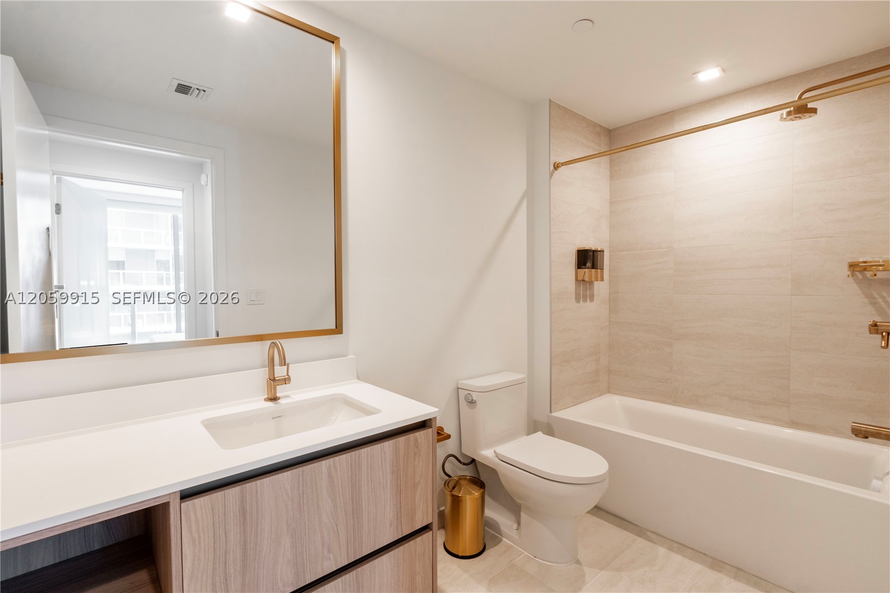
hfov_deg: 95.0
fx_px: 408
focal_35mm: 16
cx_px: 445
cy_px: 296
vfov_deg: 72.0
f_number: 8
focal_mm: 11
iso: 400
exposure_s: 1/6
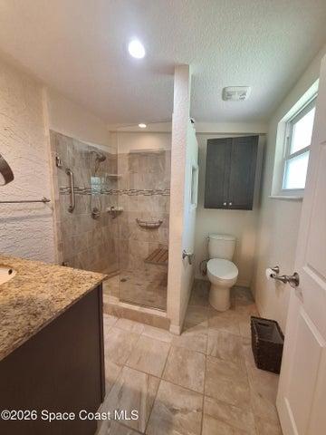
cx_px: 163
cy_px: 218
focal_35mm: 13
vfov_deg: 106.2
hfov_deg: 89.9
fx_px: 163
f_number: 2.2
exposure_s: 1/30
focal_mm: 1.74
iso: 160
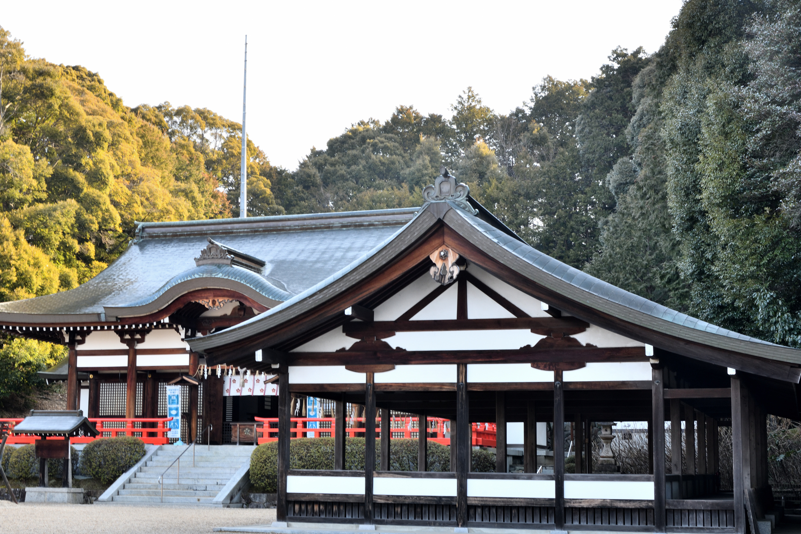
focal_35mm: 54
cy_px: 283
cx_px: 355
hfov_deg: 36.8
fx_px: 1201
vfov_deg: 25.1
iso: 400
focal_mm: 48
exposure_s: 1/10
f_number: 13
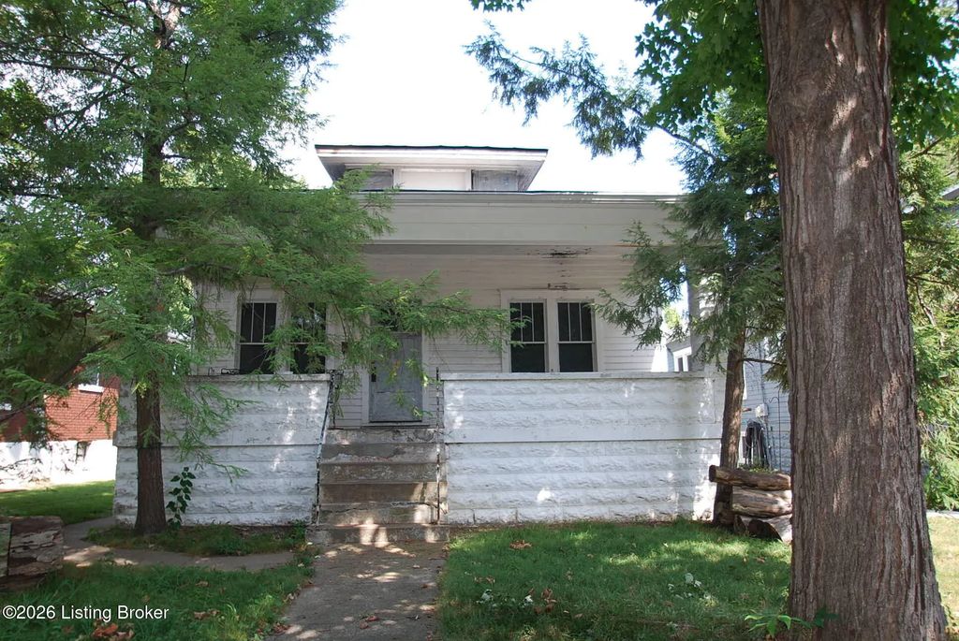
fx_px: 600
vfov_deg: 56.3
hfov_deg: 77.3
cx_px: 480
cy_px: 320
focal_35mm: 22
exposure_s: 1/125
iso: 100
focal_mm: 15
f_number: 4
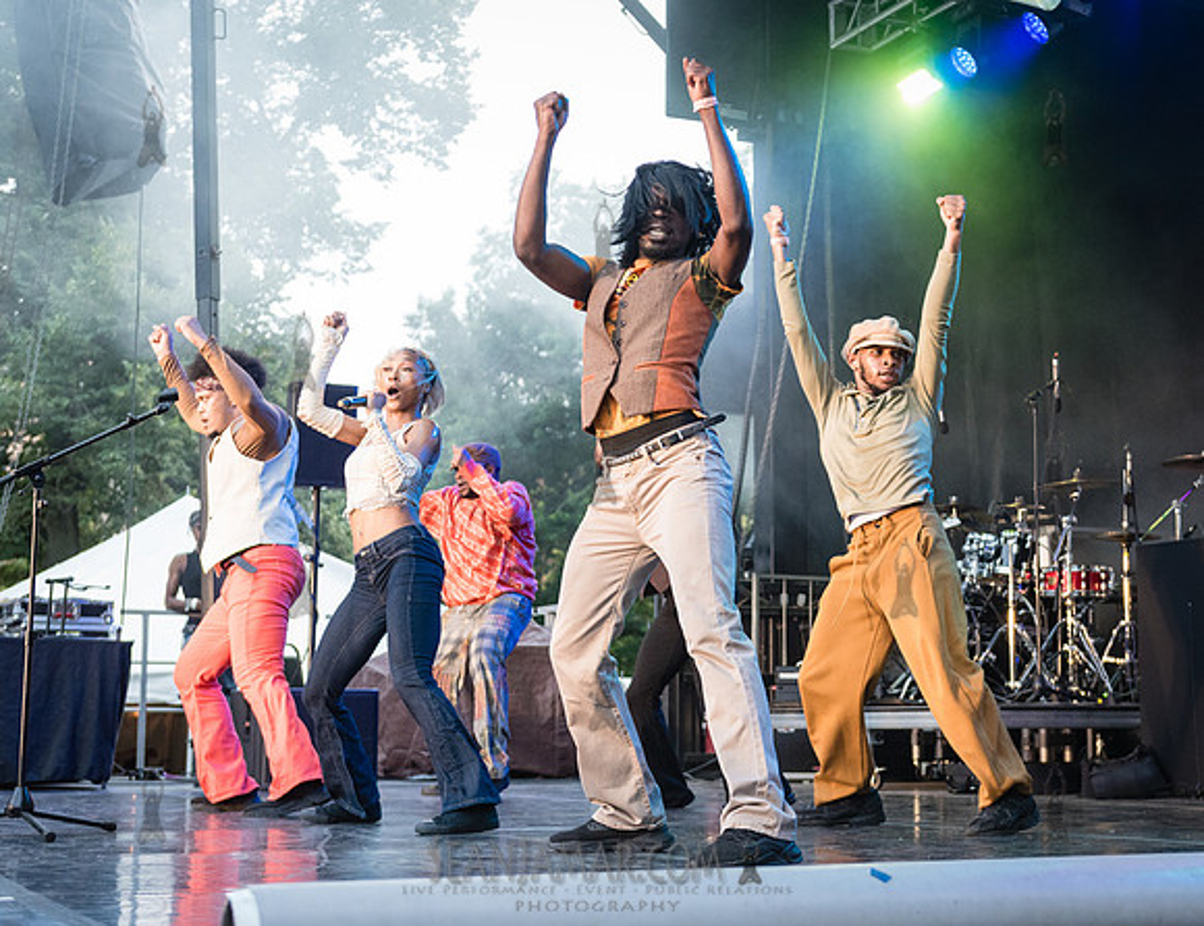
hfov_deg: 31.6
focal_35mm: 60
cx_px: 721
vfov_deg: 24.6
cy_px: 415
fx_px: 2122
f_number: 3.2
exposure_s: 1/800
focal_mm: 48
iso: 2000
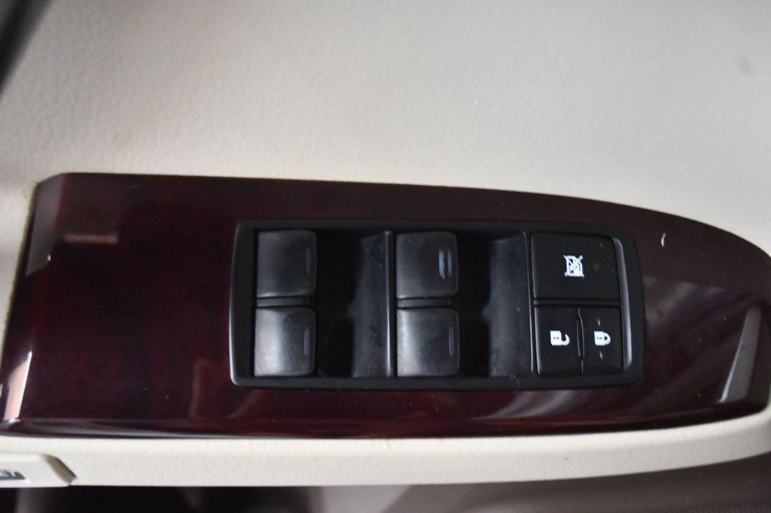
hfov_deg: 49.6
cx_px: 386
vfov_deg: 34.2
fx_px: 835
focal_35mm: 39
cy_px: 256
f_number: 4.2
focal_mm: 26
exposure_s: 1/60
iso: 5600
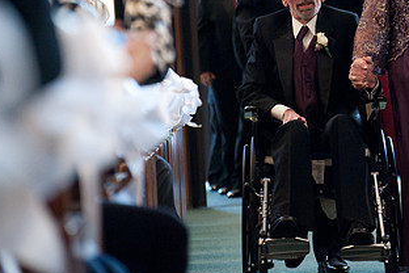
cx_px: 362
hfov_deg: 7.1
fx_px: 3272
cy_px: 39
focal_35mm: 288
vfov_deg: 4.8
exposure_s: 1/80
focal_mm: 155
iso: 5000
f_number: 5
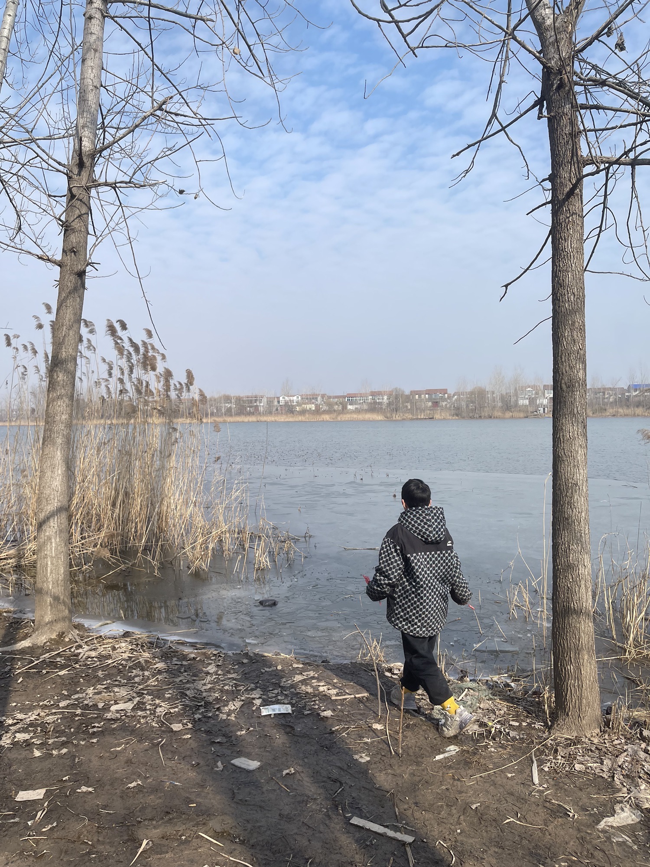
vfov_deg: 67.3
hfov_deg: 53.1
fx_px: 651
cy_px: 434
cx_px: 325
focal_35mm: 26
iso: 32
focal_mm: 5.1
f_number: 1.6
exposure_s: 1/3788
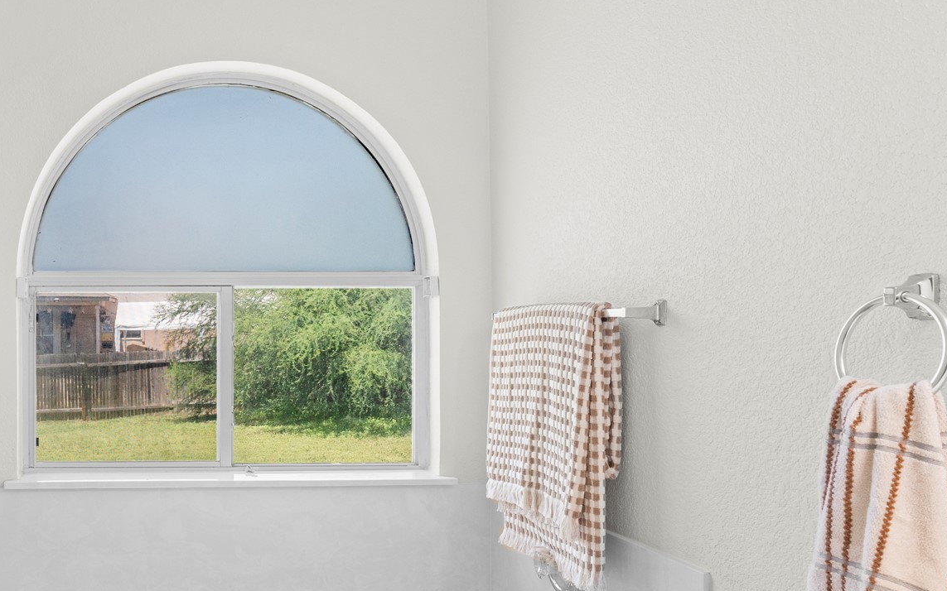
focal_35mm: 31
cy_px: 351
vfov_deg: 40.4
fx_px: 800
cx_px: 152
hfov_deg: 55.6
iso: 640
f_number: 7.1
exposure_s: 1/30
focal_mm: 16
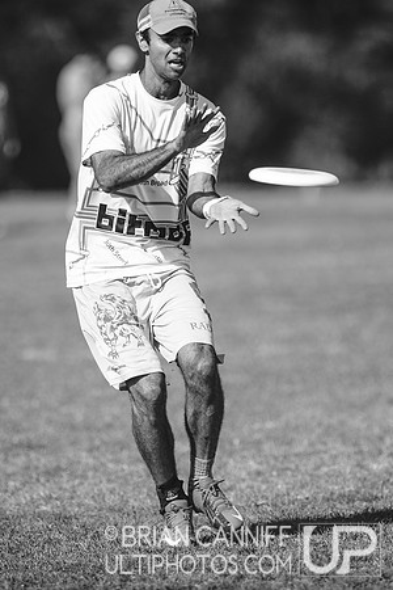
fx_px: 4912
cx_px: 196
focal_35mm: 300
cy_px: 295
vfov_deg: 6.9
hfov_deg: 4.6
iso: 200
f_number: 2.8
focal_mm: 300
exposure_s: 1/6400
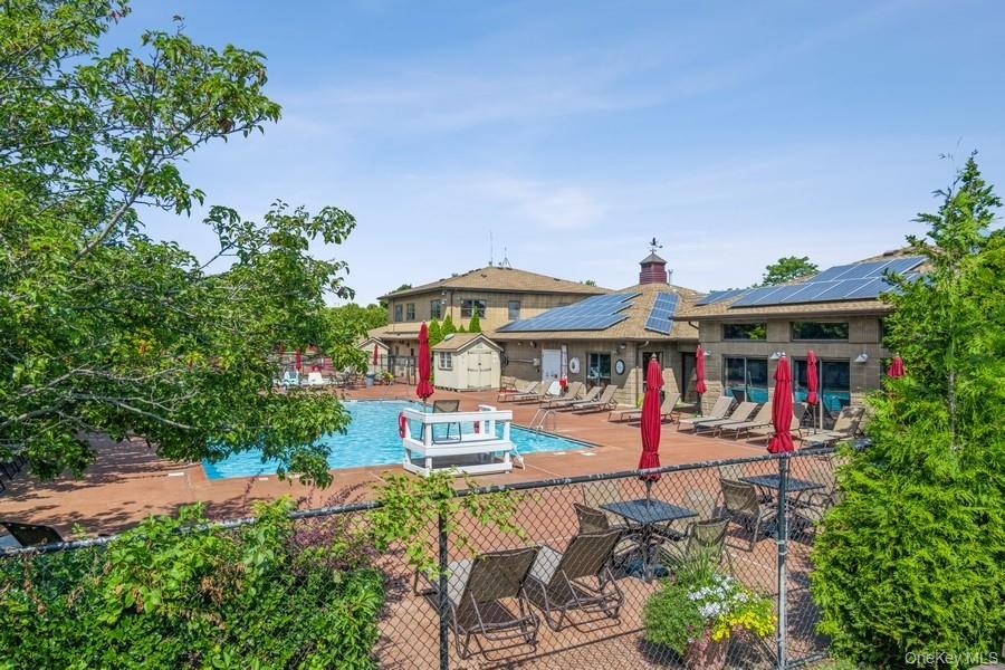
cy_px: 335
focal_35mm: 24
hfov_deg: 73.7
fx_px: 670
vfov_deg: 53.1
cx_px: 502
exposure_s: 1/800
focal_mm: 24
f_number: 8
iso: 250
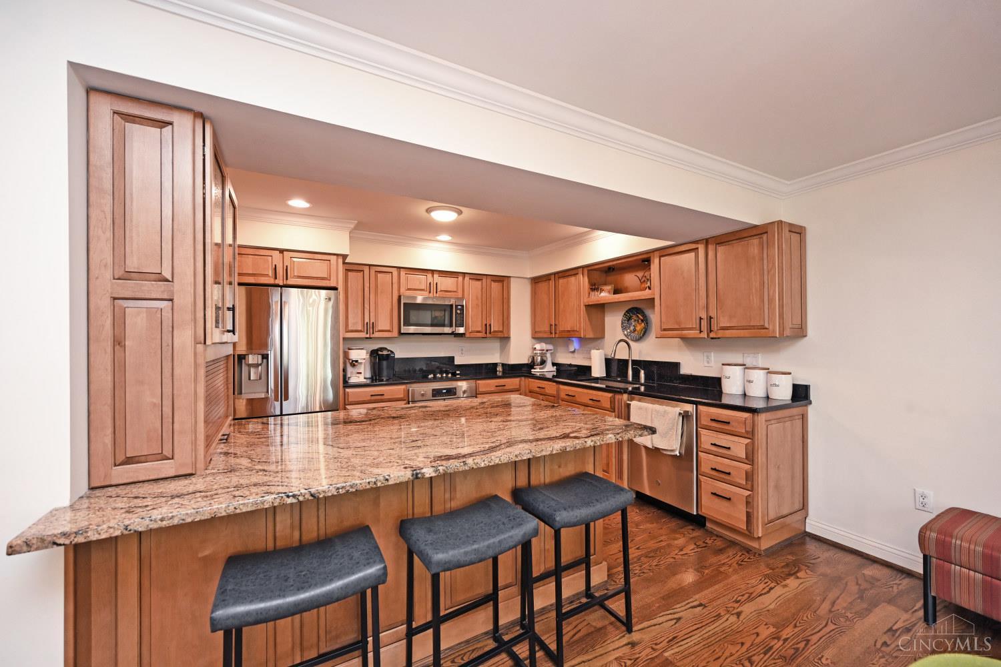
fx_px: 389
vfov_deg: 81.2
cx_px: 500
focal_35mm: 14
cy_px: 334
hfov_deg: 104.3
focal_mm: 14
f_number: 4
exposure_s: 1/60
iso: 560
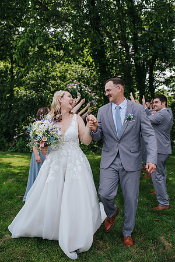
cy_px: 131
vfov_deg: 54.4
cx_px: 88
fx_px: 255
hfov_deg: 37.9
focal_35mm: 35
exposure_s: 1/400
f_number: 3.2
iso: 100
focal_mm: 35
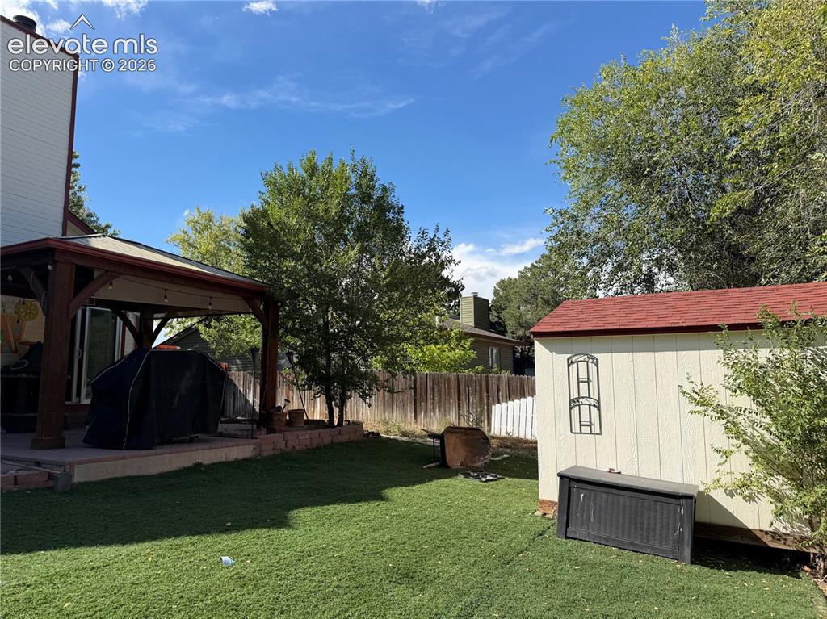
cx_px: 414
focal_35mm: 24
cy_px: 310
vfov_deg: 56.8
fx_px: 573
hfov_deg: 71.6
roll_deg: +1.2
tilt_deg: +8.9
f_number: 1.78
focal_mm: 6.76
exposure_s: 1/3021
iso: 80
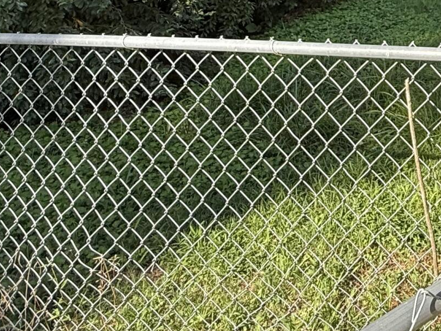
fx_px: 662
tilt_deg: +0.7
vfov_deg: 24.9
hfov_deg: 31.5
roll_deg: +0.8
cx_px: 515
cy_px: -82
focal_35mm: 52
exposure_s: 1/254
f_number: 2.2
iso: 50
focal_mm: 2.22
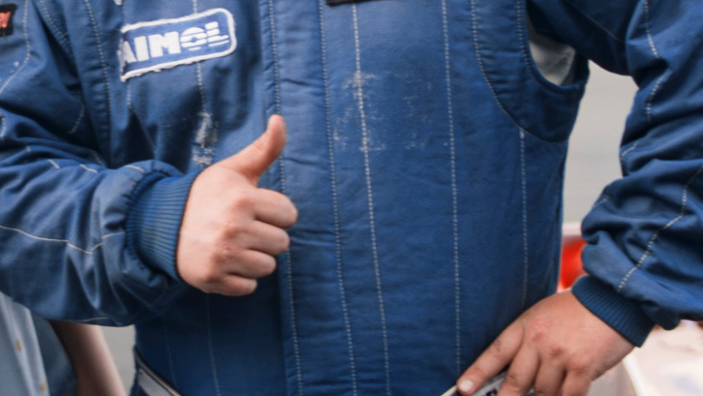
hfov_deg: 6.9
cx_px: 184
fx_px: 5855
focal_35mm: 314
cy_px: 105
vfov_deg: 3.9
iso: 250
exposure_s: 1/160
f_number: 1.8
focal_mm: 85
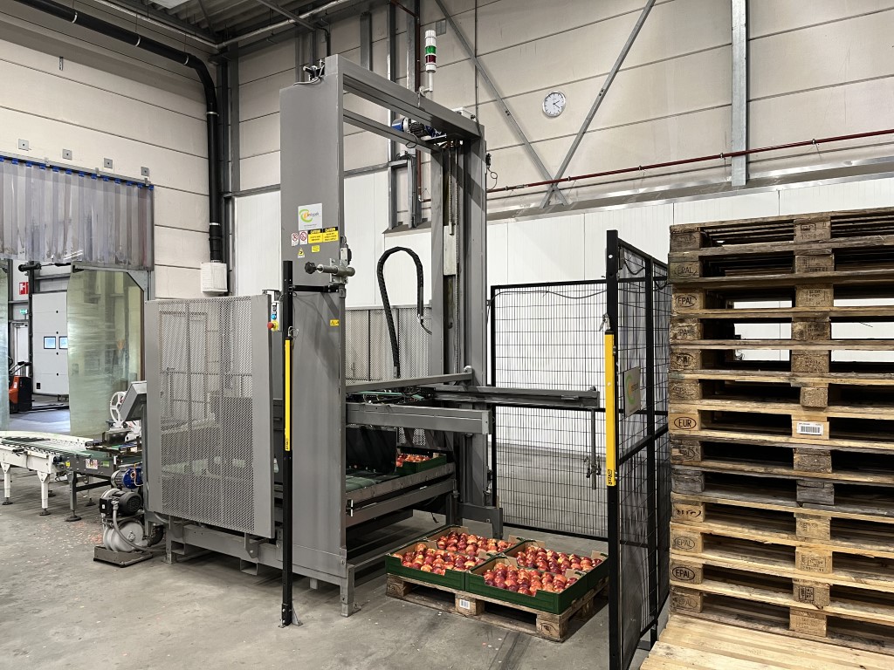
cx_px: 447
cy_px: 335
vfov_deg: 53.1
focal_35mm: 26
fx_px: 671
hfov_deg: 67.3
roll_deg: +0.8
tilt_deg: +1.0
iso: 160
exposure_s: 1/50
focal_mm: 5.1
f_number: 1.6
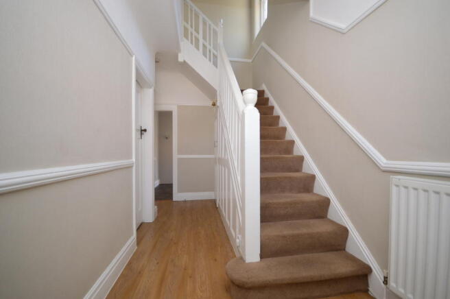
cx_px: 225
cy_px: 150
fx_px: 187
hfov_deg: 100.4
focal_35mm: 15
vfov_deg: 77.2
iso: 450
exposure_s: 1/60
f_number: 4
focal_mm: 10
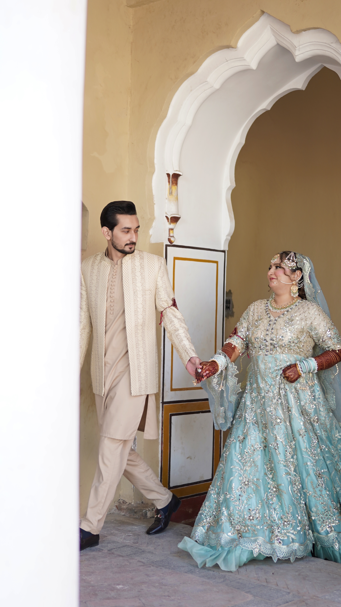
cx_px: 186
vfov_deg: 37.8
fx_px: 884
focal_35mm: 55
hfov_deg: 21.8
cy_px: 304
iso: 100
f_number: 1.4
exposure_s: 1/200
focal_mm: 35
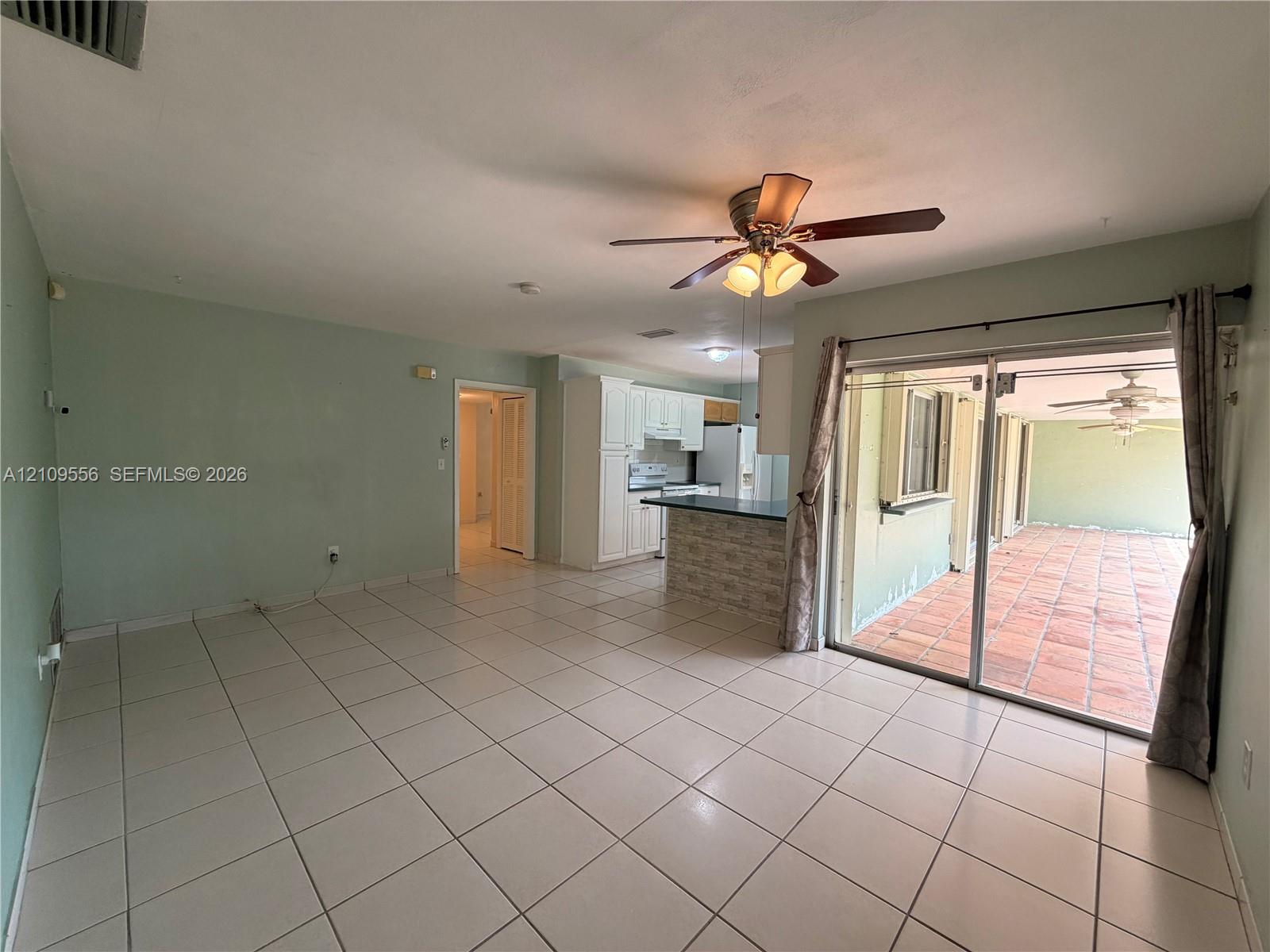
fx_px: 514
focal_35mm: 14
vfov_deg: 85.7
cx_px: 635
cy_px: 476
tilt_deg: -3.3
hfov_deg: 102.1
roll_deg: -0.4
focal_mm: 2.22
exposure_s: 1/120
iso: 100
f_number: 2.2
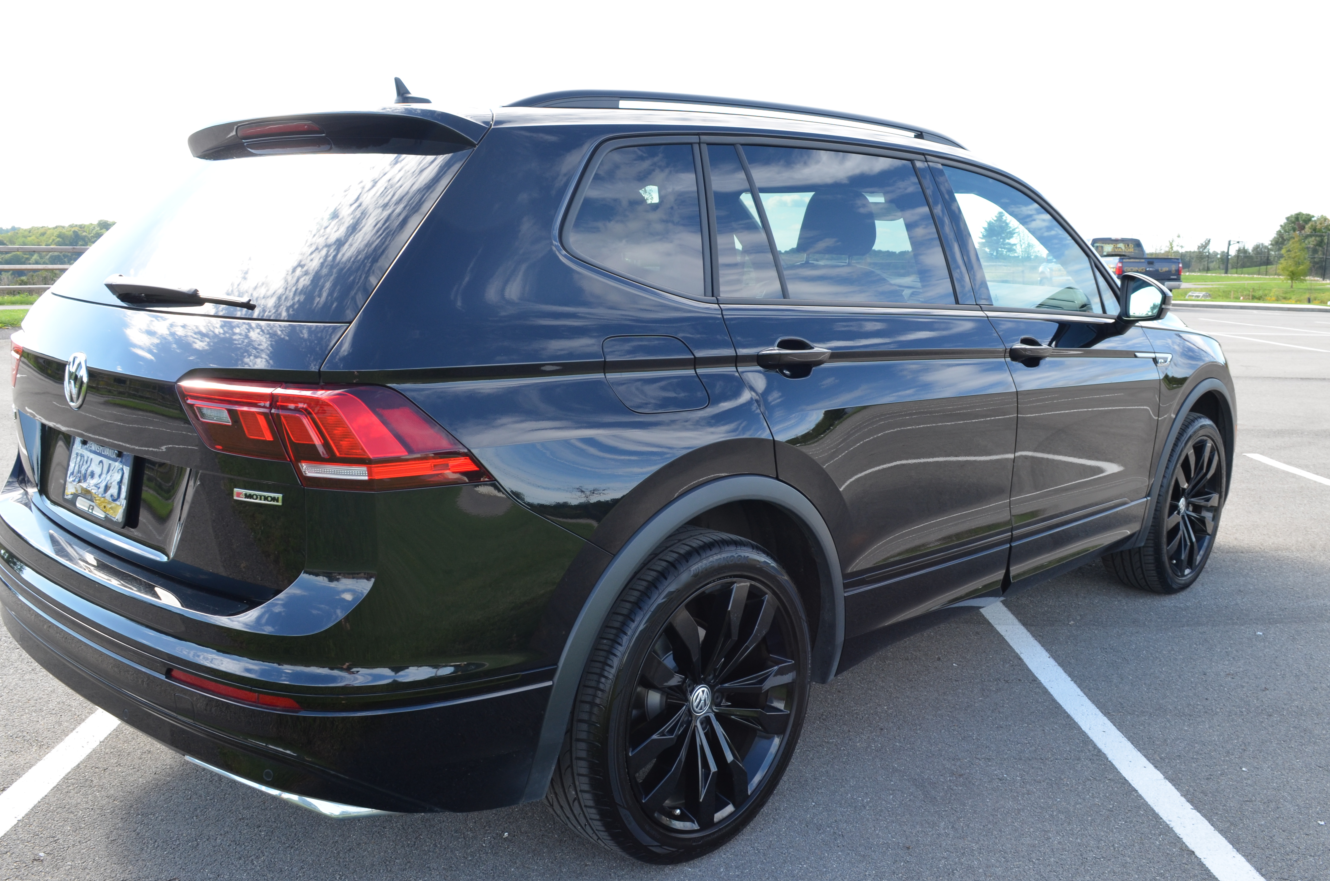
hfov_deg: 57.3
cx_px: 674
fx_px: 1217
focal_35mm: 33
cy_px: 445
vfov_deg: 39.8
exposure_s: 1/60
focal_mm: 20
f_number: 10
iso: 280
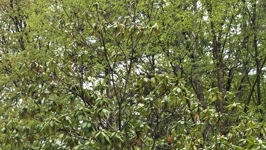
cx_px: -100
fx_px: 720
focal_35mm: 102
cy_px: 354
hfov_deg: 19.0
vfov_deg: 10.4
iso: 25
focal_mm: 5.4
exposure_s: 1/488
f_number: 1.8
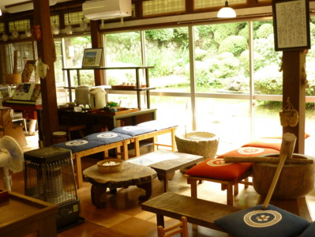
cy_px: 118
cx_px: 165
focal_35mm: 44
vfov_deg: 32.9
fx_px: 401
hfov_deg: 42.9
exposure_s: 1/30
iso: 250
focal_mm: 6.4
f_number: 3
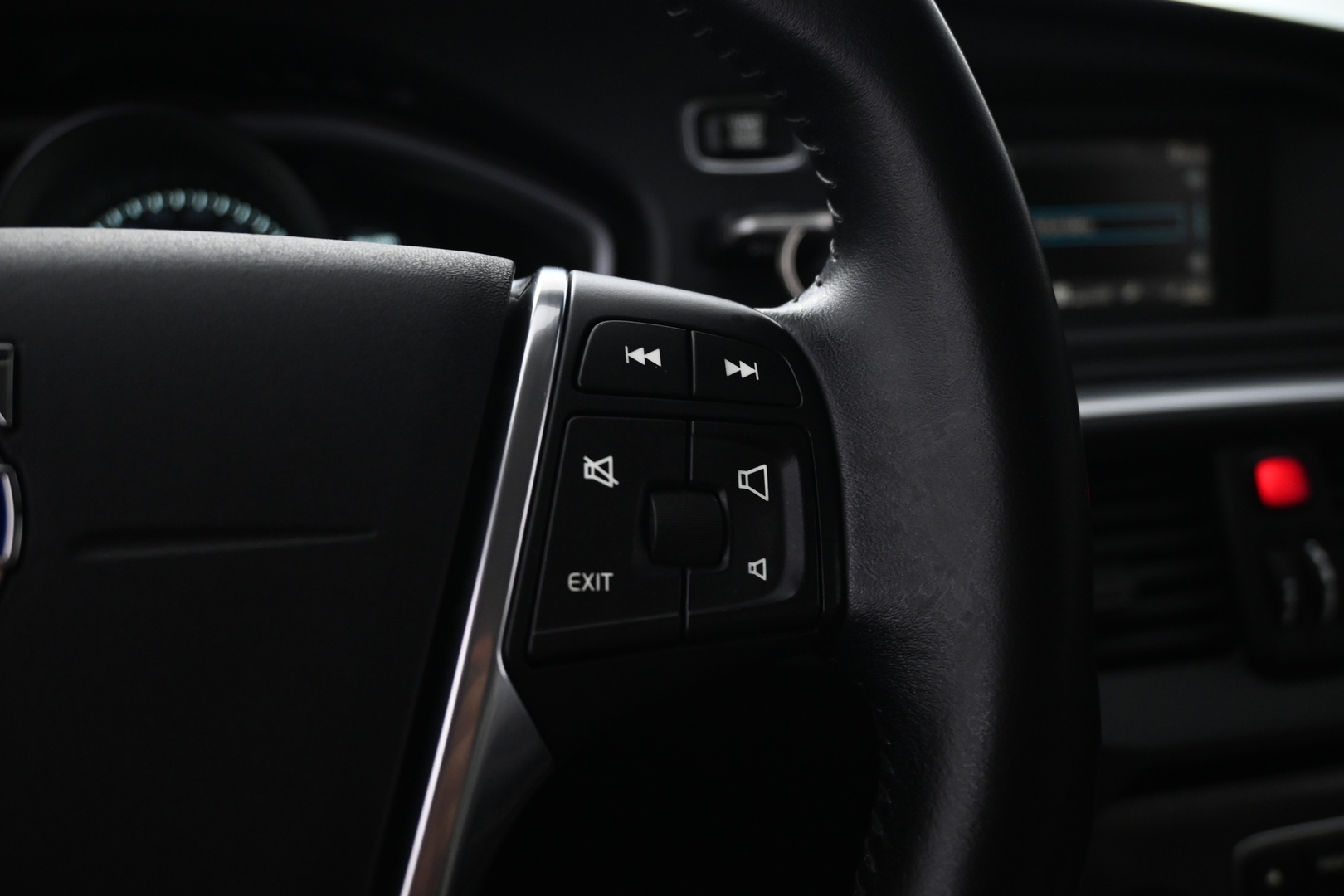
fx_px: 1204
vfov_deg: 40.8
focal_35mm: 32
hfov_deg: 58.3
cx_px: 672
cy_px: 448
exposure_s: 1/15
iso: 1600
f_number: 4
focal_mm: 21.5
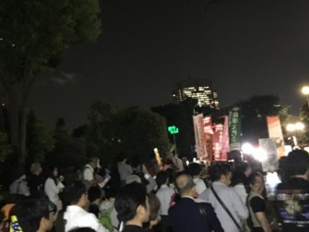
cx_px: 133
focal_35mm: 39
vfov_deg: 36.8
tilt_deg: +16.0
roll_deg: +5.9
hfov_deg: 47.7
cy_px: 104
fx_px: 348
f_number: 2.2
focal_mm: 4.15
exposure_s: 1/15
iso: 800
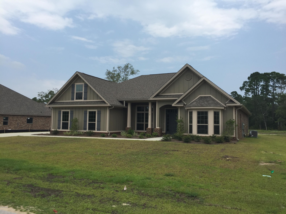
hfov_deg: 61.7
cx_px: 143
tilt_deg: +5.6
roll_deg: -3.4
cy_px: 107
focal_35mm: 29
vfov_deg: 48.2
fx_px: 240
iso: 32
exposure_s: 1/1721
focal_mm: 4.15
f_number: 2.2
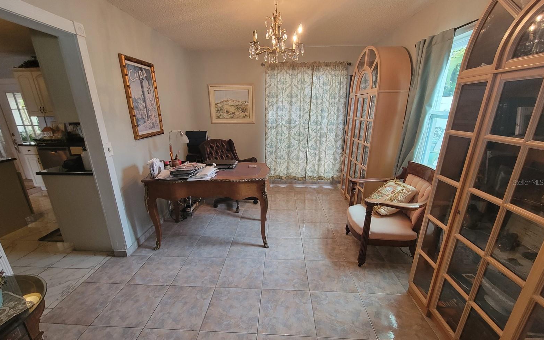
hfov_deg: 105.3
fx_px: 208
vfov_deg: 78.5
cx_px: 269
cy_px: 182
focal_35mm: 14
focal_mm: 2.2
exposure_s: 1/60
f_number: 2.2
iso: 320
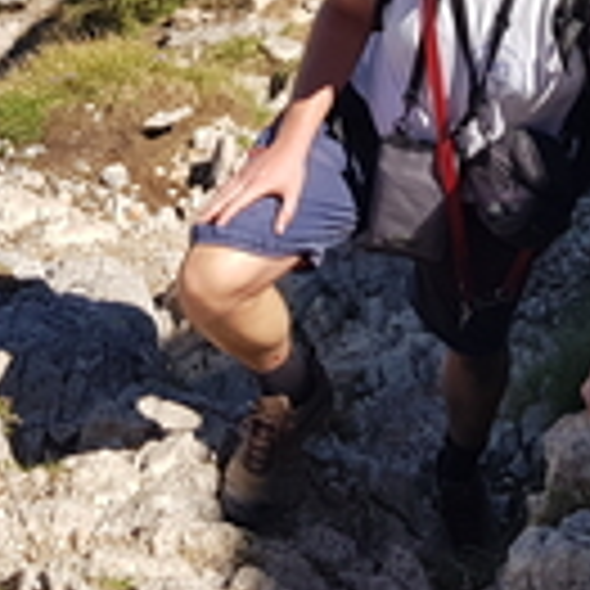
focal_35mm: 112
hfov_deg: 15.5
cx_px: 473
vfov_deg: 14.5
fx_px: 2160
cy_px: -288
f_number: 1.7
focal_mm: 4.2
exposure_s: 1/1756
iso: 40
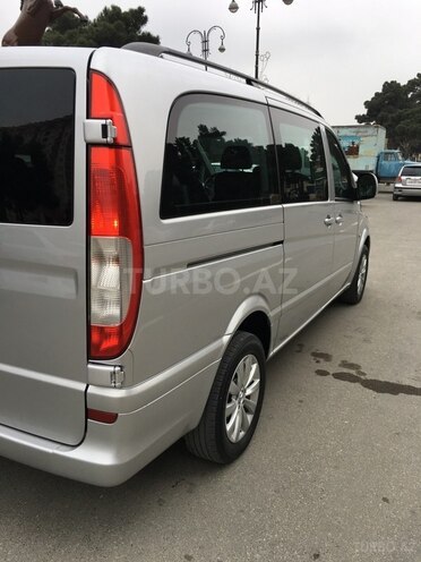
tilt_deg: -12.9
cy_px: 281
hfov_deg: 48.2
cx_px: 210
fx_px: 470
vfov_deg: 61.7
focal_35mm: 29
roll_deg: +1.3
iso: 25
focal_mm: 4.15
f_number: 2.2
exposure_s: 1/144
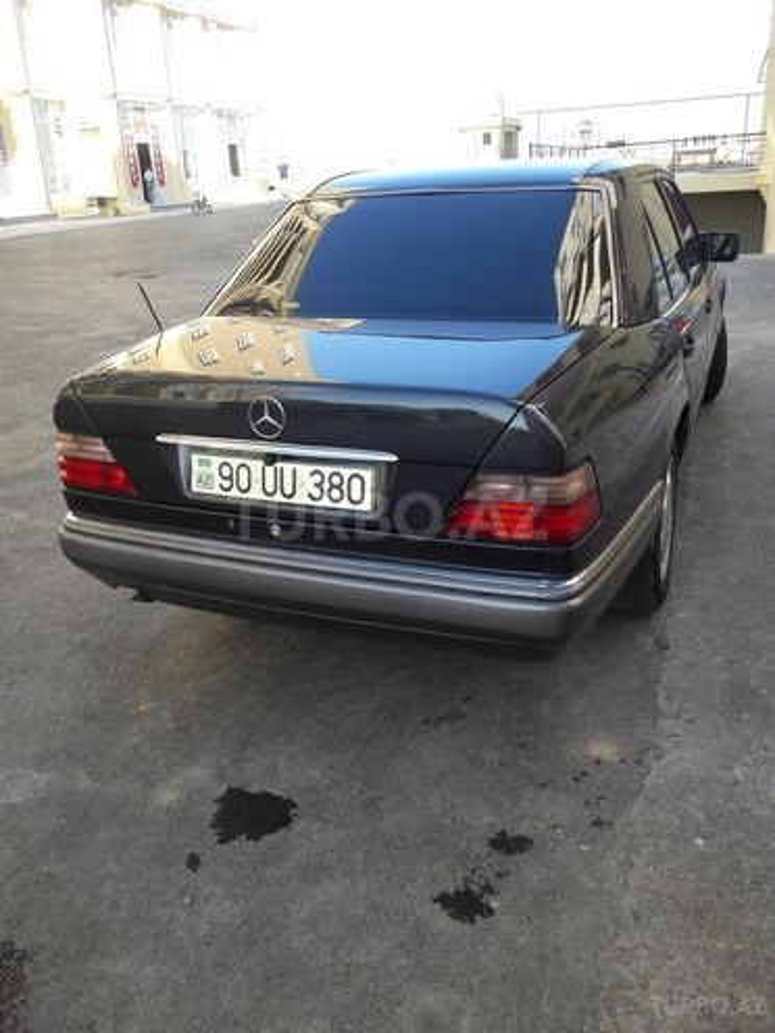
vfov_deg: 63.4
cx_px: 388
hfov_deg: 49.7
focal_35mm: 28
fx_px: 836
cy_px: 516
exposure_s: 1/296
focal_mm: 3.7
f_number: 1.9
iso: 40
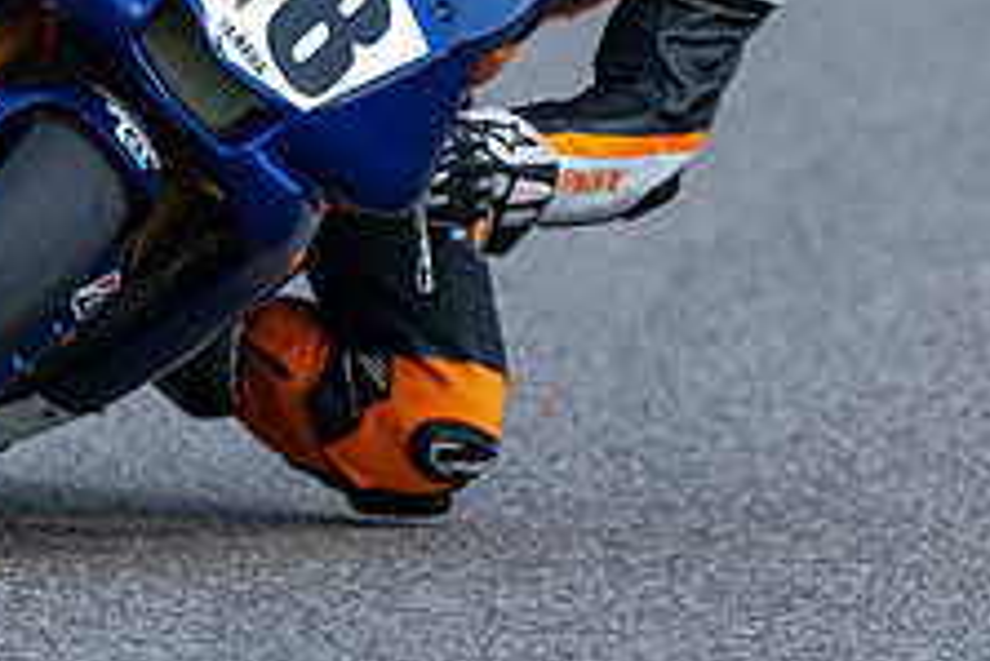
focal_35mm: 1170
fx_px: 32195
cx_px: 582
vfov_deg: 1.2
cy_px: -2
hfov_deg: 1.8
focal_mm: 450
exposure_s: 1/1250
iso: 400
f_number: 6
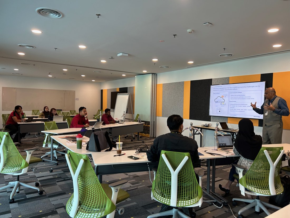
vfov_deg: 53.1
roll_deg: -1.9
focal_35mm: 26
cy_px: 109
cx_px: 145
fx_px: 218
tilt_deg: -1.2
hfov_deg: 67.3
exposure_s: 1/100
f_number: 1.5
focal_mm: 5.7
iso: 125
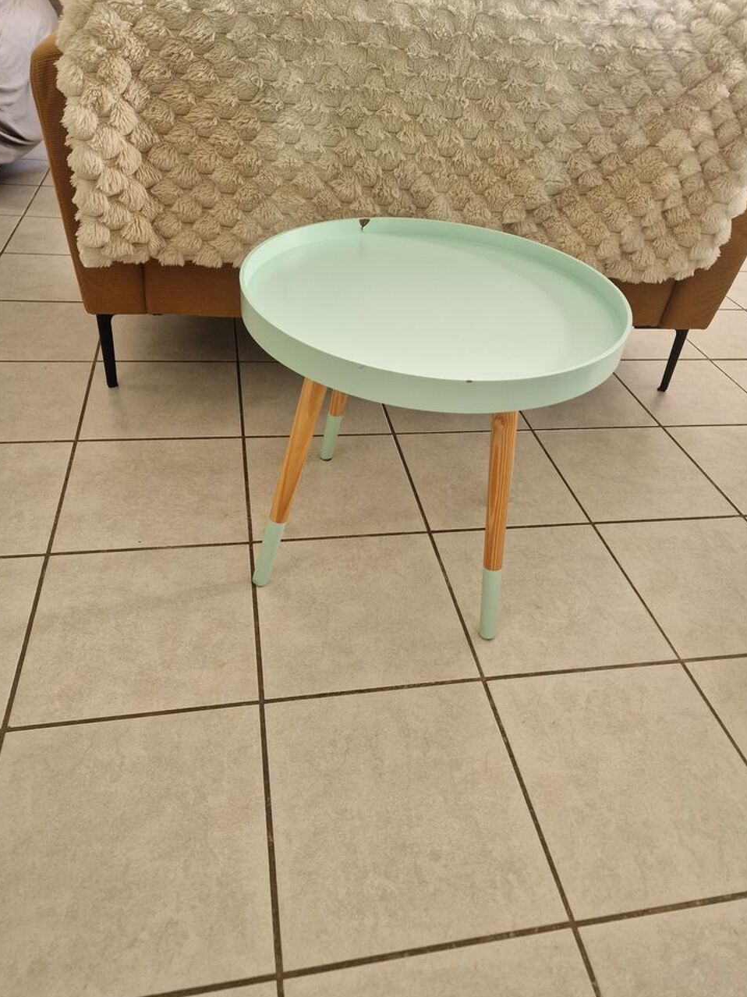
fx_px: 691
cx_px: 367
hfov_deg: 56.8
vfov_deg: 71.6
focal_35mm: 24
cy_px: 493
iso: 320
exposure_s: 1/100
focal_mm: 5.4
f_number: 1.8
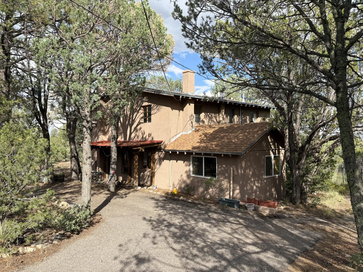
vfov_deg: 53.1
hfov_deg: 67.3
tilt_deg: +0.7
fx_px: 273
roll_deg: +0.6
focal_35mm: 26
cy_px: 136
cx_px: 182
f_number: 1.6
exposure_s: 1/1751
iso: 50
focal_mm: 5.96
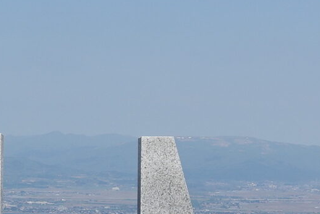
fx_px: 1405
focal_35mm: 158
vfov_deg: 8.7
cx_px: 41
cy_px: 188
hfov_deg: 12.9
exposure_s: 1/640
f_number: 5.6
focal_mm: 11.69
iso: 125
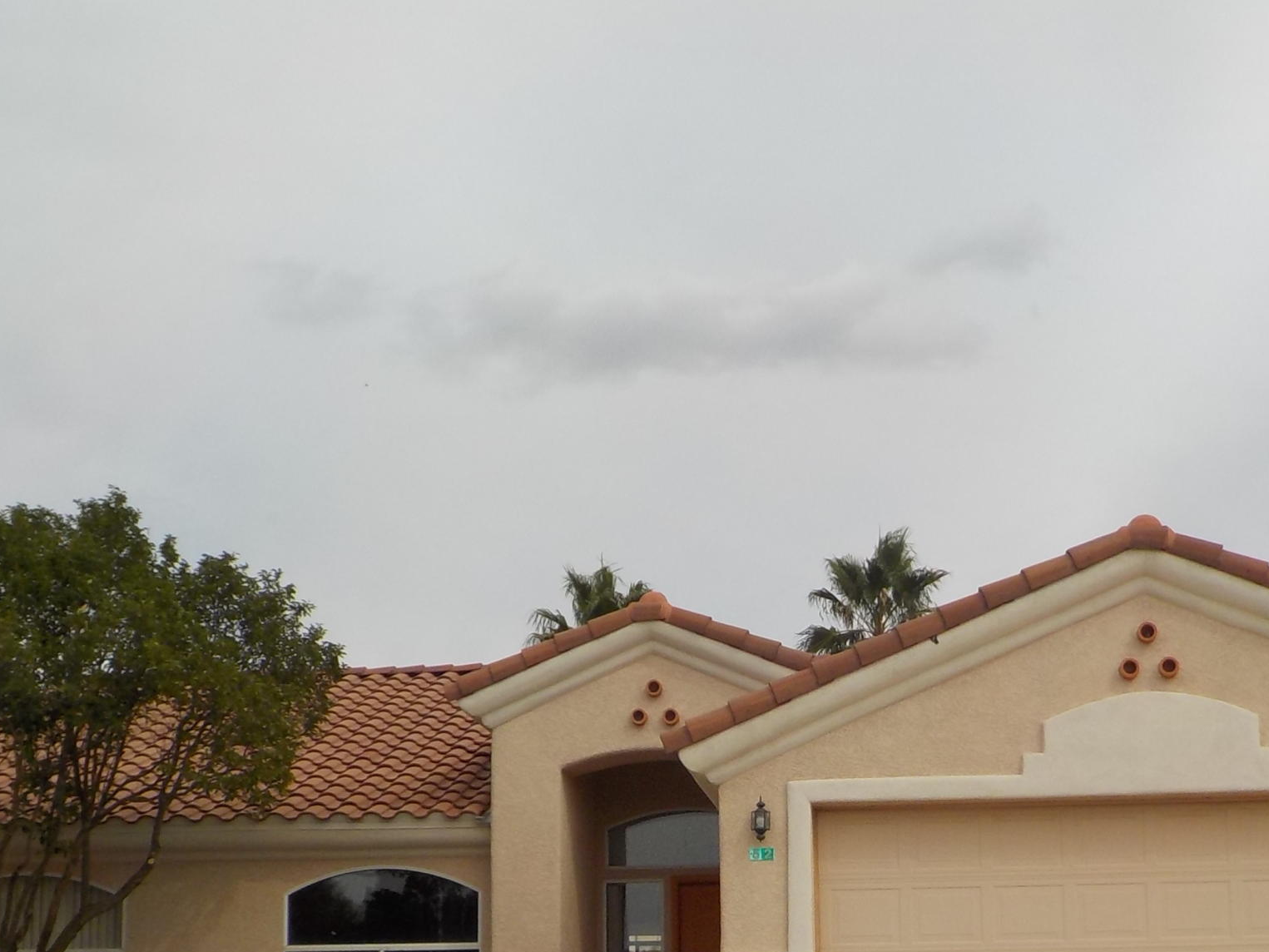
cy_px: 862
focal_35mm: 59
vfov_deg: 24.1
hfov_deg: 32.5
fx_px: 2163
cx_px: 801
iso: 125
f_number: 3.3
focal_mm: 4.1
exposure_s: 1/1250
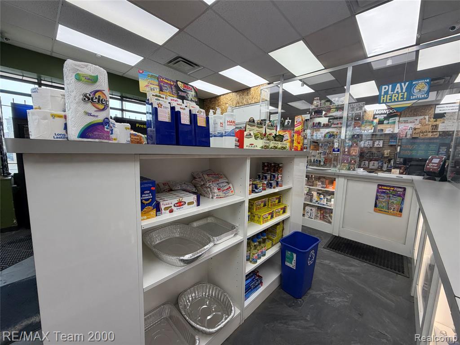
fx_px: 186
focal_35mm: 14
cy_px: 172
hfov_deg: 102.1
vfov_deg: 85.7
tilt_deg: -5.2
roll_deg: -2.2
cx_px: 230
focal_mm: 2.22
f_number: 2.2
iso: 64
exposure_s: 1/120
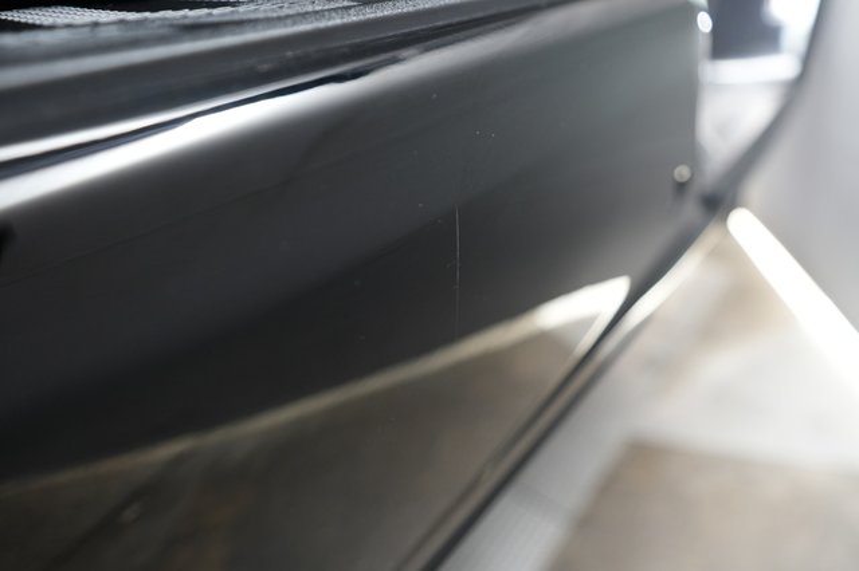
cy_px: 286
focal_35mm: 24
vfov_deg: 53.1
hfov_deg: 73.8
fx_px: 572
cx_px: 430
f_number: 2.8
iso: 2000
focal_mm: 24
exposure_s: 1/60
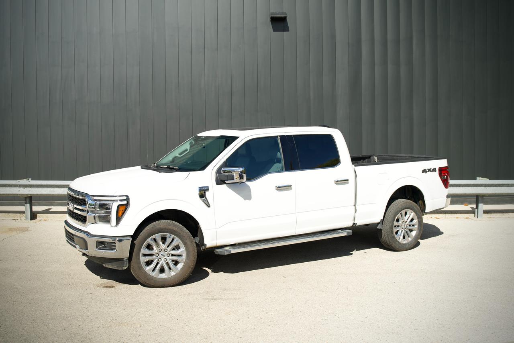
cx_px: 257
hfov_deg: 51.3
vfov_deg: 35.5
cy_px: 172
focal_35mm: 38
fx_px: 536
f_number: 2.8
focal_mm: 25
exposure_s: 1/50
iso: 250
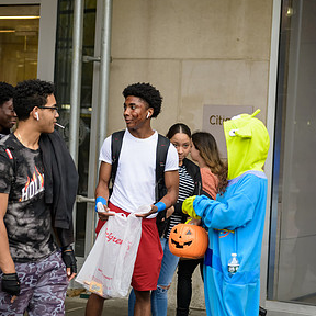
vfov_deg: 16.4
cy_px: 161
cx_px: 115
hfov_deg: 16.4
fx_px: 1095
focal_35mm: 106
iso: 800
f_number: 3.2
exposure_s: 1/400
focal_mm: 62
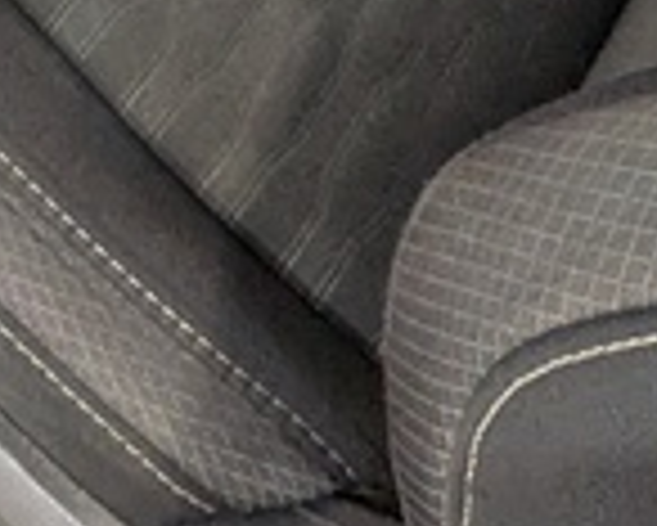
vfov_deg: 10.5
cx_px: -360
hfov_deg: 17.7
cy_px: -1110
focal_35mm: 96
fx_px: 1868
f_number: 2.2
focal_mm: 1.83
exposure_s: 1/40
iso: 59
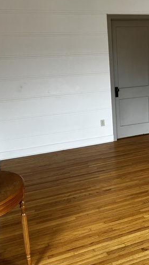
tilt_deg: -15.3
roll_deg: +2.8
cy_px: 132
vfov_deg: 52.8
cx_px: 113
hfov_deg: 30.7
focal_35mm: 38
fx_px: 267
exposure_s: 1/113
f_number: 1.6
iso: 125
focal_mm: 5.1
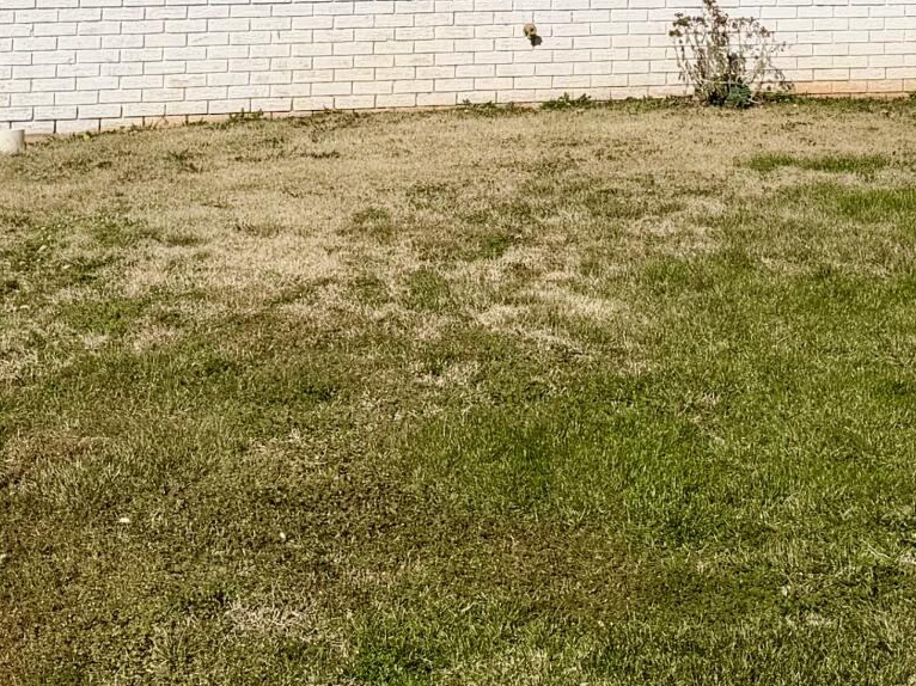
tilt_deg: +6.6
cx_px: 813
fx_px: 2487
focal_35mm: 94
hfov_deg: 20.5
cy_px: -360
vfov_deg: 14.6
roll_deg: +1.0
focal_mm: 6.76
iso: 80
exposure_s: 1/11905
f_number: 1.78
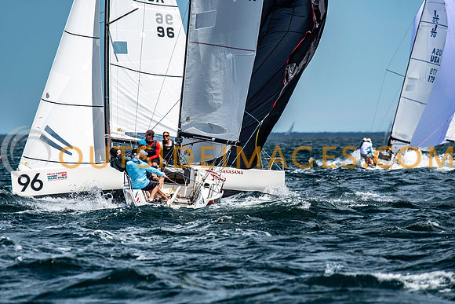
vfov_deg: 3.1
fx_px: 5689
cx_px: 228
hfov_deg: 4.6
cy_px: 152
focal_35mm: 450
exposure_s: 1/6400
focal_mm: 300
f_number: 5.6
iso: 500
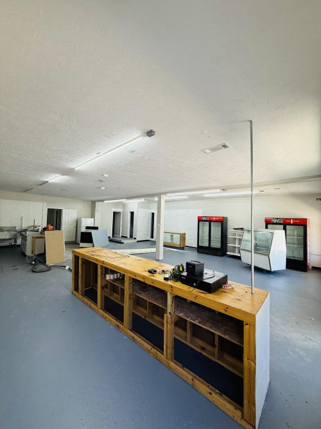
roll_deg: -2.5
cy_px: 214
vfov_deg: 102.1
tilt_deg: +2.7
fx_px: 173
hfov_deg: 85.7
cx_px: 160
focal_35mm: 14
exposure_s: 1/120
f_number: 2.2
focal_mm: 2.22
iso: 100
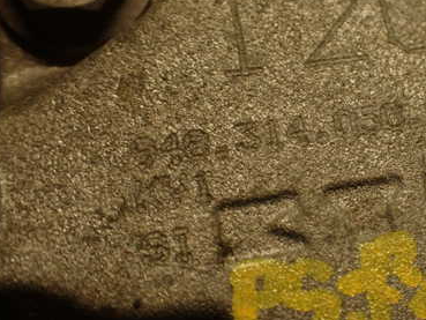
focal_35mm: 52
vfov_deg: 28.0
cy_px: 143
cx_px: 338
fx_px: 640
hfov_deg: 35.7
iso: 200
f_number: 2.4
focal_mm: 5.79
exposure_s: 1/50
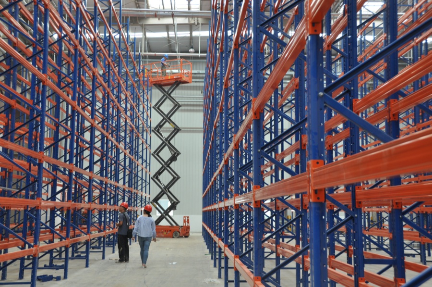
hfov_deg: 45.0
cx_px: 216
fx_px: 521
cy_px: 144
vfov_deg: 30.7
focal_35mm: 44
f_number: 5.6
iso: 280
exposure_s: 1/30
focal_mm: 29
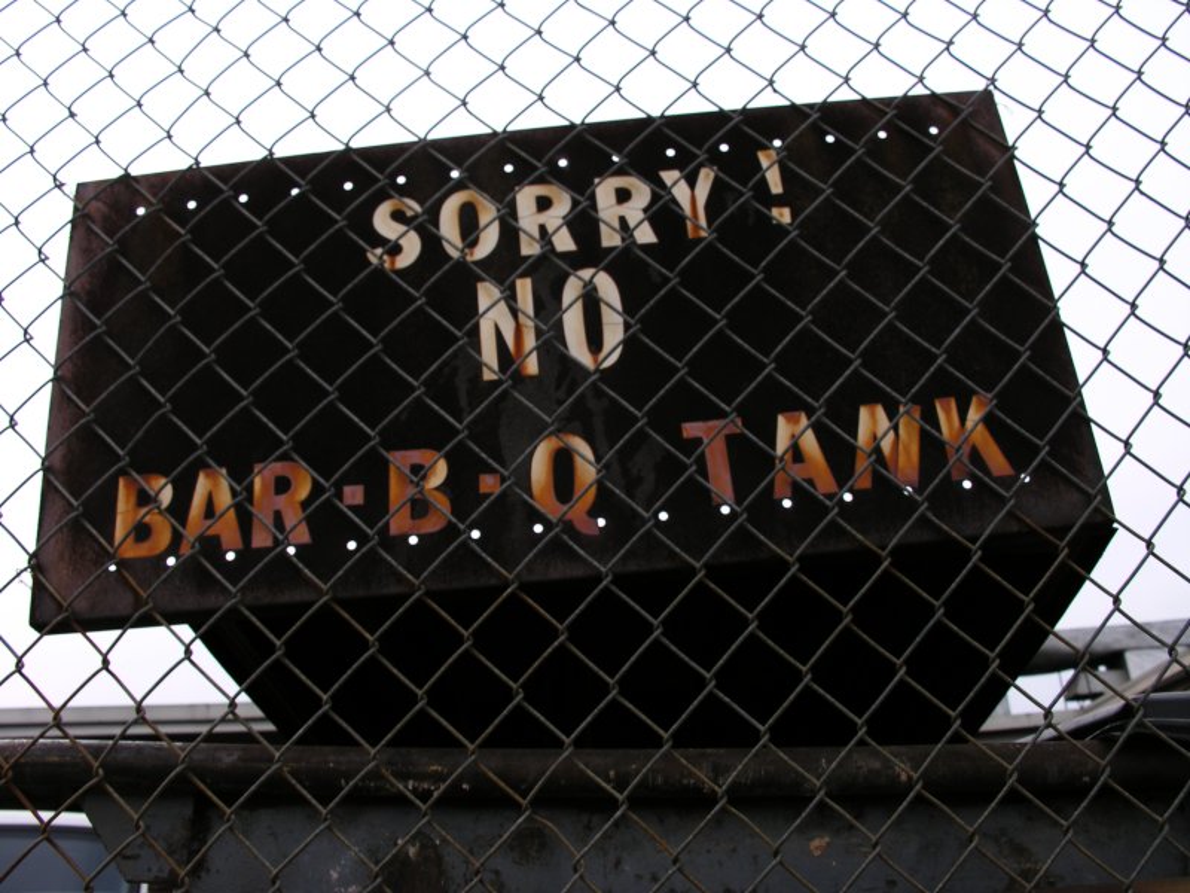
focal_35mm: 35
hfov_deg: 52.6
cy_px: 446
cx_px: 595
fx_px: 1203
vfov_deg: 40.7
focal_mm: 8.9
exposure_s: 1/51.7
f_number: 4
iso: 50
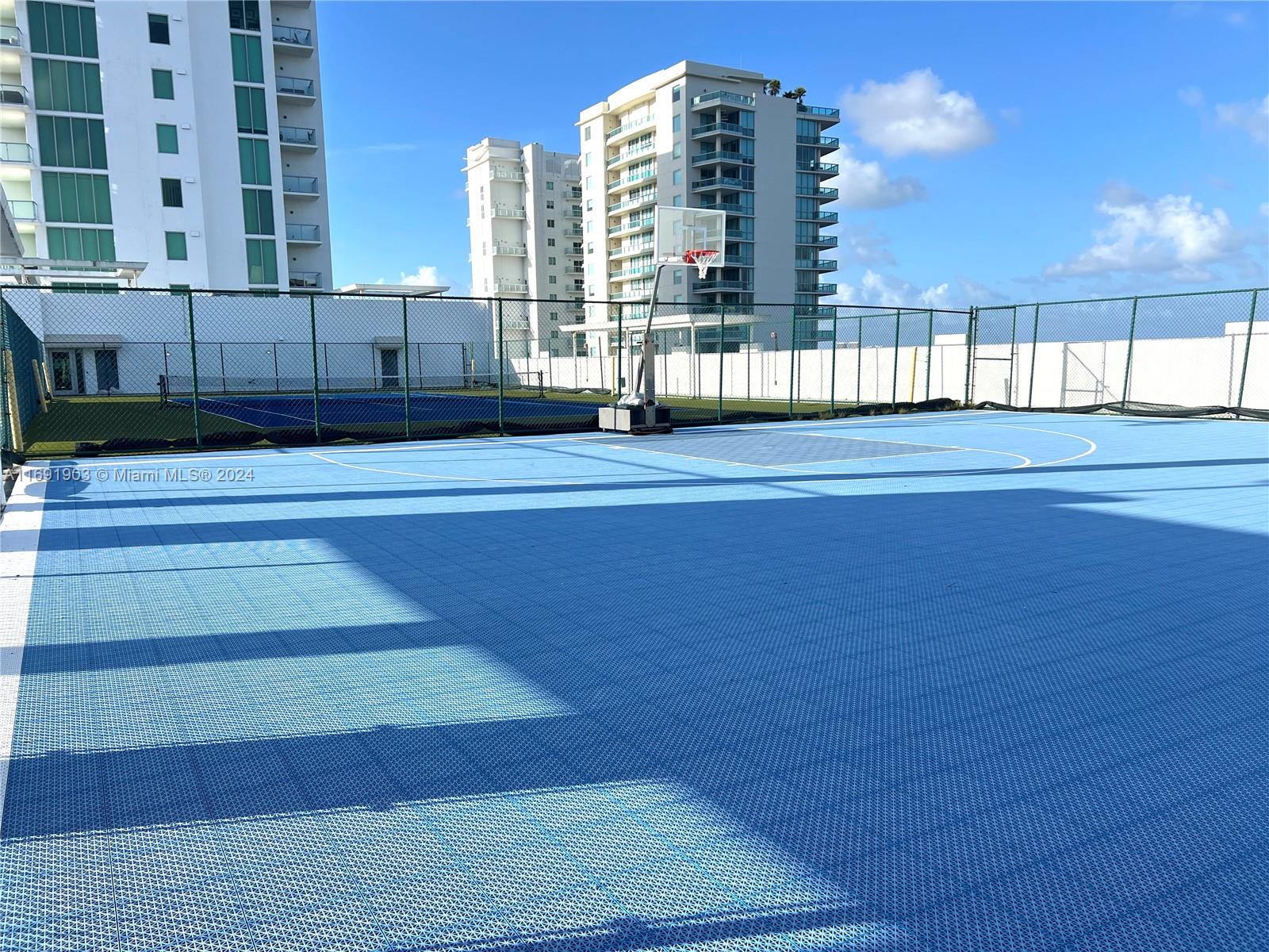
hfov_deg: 67.3
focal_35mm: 26
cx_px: 634
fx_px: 953
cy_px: 476
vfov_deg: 53.1
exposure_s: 1/3831
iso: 50
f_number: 1.5
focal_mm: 5.7
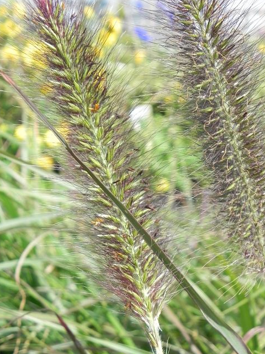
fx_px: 663
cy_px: 149
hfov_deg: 22.6
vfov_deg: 29.8
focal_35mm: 65
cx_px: 160
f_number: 3.5
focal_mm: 9.2
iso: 160
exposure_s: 1/800
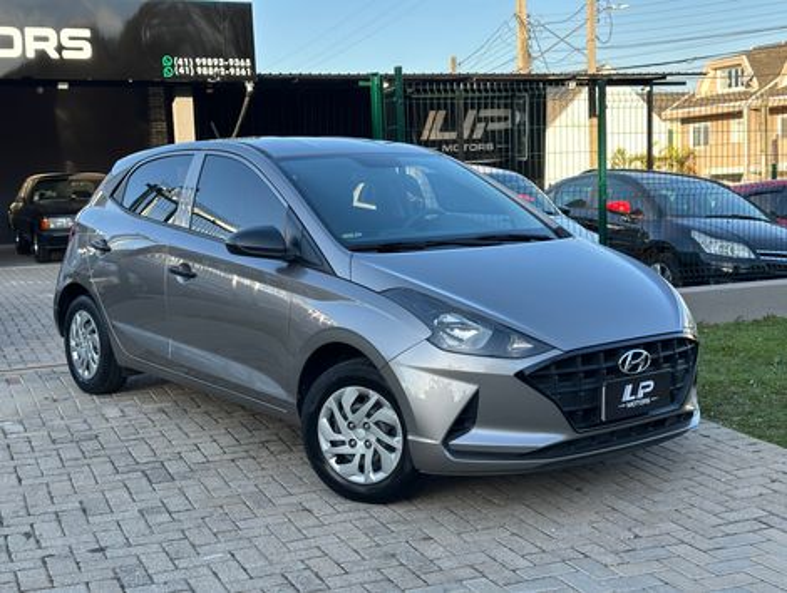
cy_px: 296
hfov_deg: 39.6
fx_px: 1093
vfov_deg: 30.3
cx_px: 394
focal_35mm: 48
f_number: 1.78
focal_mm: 6.86
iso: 64
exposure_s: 1/601
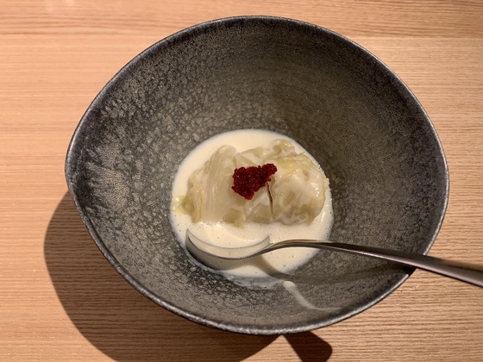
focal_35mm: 26
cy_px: 181
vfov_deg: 53.1
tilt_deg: -69.5
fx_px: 363
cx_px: 242
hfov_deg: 67.3
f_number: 1.8
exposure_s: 1/50
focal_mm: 4.25
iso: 125
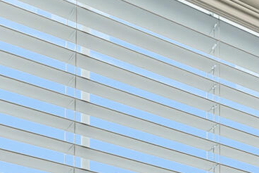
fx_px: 684
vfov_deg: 11.2
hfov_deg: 14.8
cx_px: 599
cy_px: 455
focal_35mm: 95
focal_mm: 14
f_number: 9
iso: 250
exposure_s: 1/4
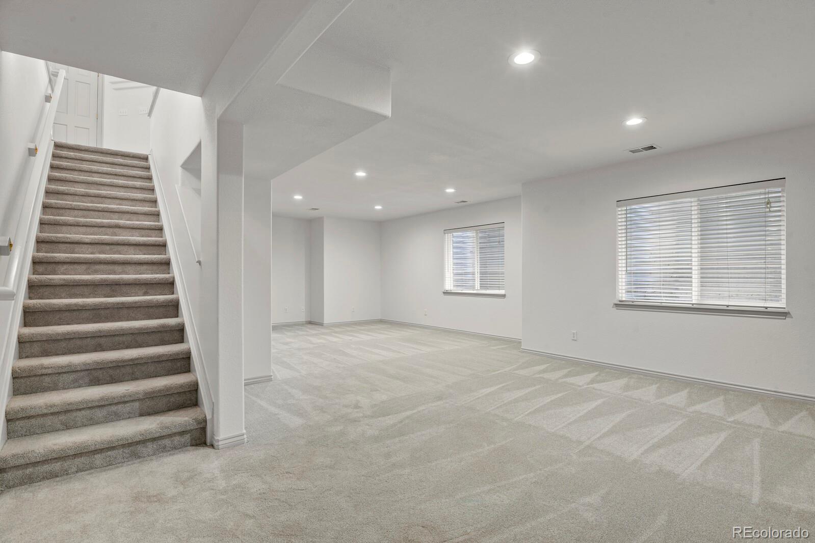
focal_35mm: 17
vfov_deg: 70.4
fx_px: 385
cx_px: 408
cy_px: 272
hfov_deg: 93.3
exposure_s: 4
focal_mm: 17
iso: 250
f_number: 8
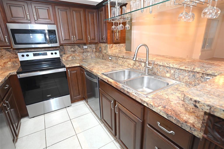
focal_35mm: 18
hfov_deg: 90.0
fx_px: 112
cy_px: 74
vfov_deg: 67.3
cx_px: 112
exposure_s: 1/60
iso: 500
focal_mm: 18
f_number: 4
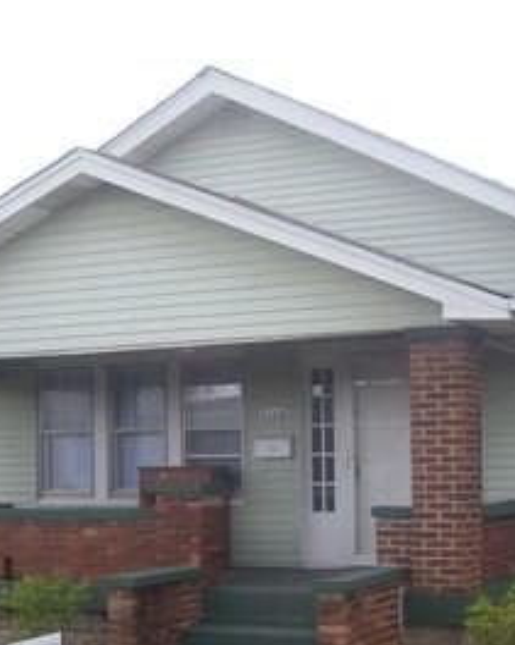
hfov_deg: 21.8
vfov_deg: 26.9
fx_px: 1334
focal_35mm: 70
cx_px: 293
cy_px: 450
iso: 80
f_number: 7
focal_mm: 6.3
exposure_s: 1/60
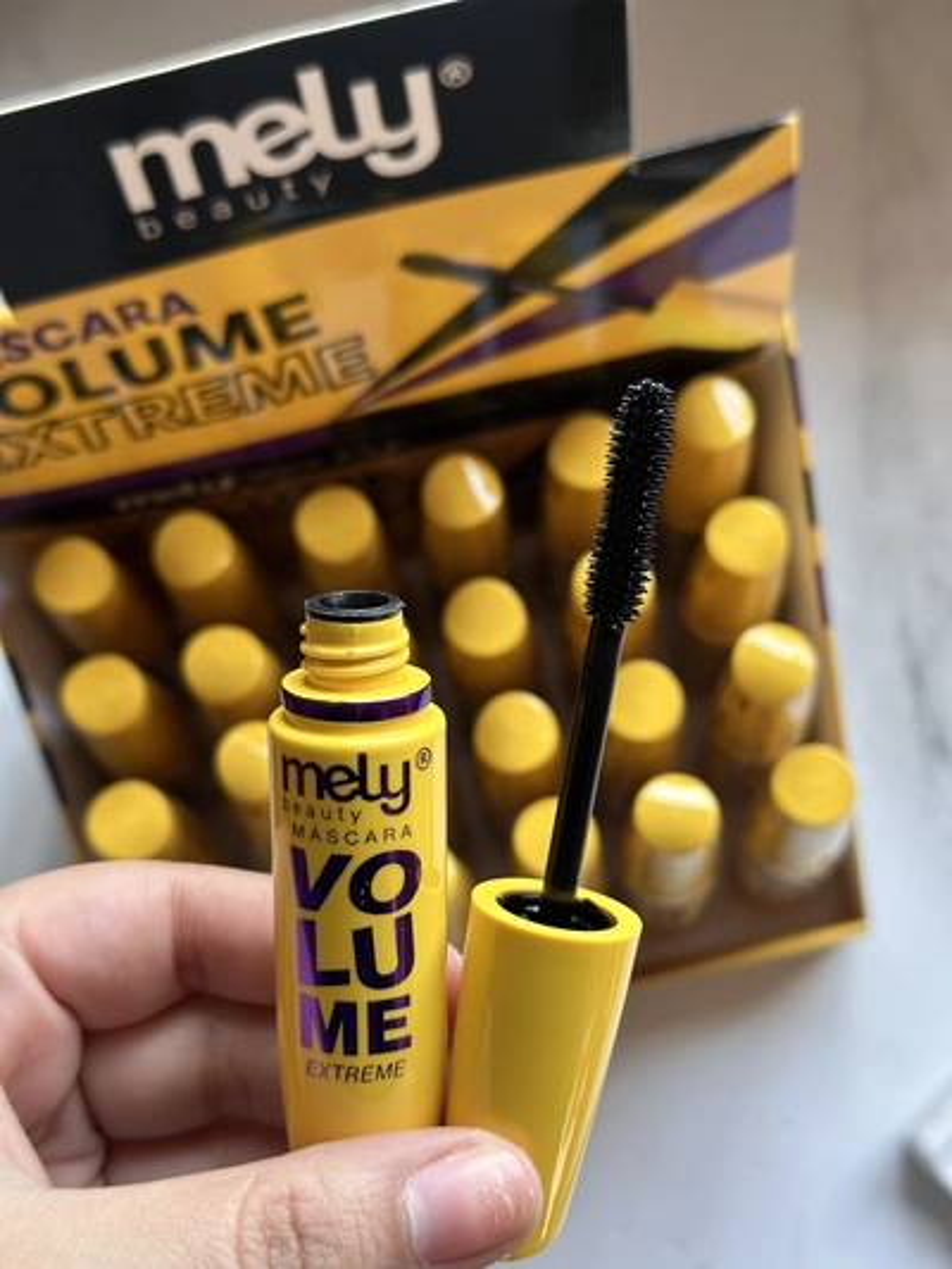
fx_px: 1759
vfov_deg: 39.6
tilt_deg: -76.3
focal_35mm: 48
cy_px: 634
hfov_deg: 30.3
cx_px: 476
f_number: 1.78
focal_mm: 6.86
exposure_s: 1/100
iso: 160
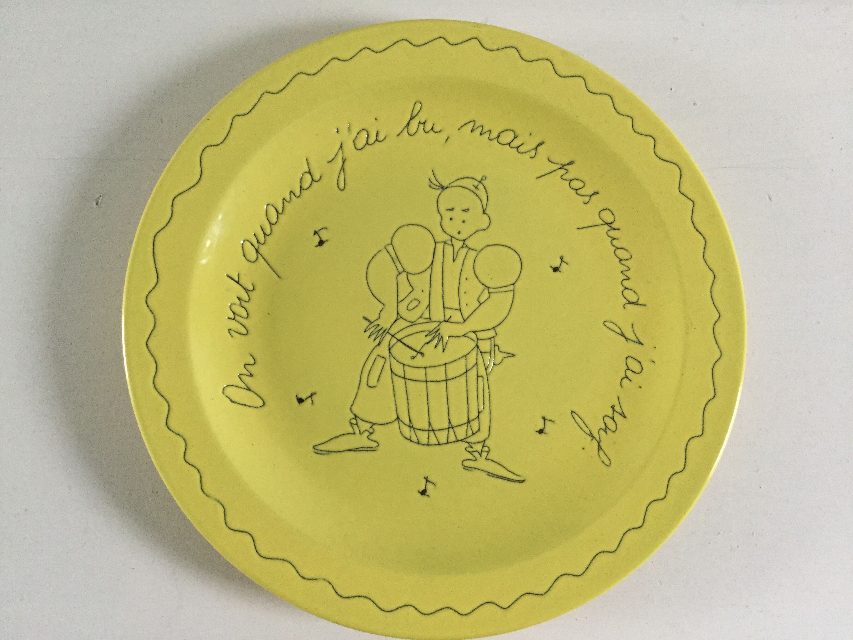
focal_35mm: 31
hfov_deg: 58.4
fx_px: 764
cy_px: 320
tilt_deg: -83.5
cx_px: 426
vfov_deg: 45.4
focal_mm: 3.3
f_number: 2.4
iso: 160
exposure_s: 1/33
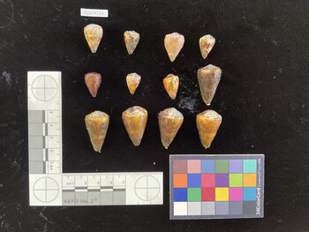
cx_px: 154
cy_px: 116
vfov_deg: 48.3
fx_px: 259
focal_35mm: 29
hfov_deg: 61.6
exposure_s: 1/50
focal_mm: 3
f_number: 1.8
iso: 100
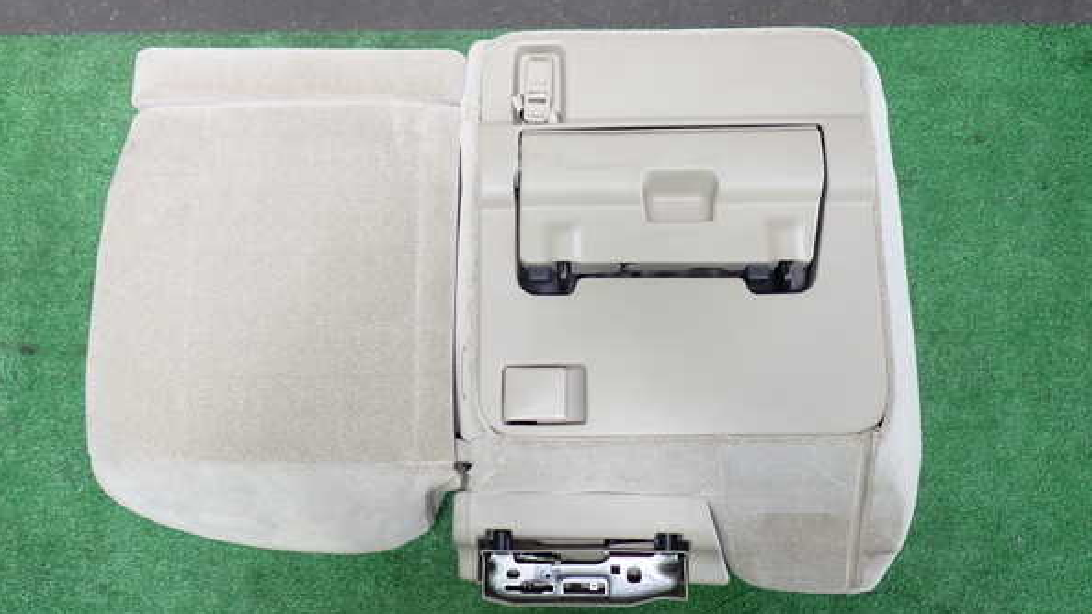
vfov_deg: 35.6
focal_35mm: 33
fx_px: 955
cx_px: 544
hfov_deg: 59.5
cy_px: 272
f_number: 2.3
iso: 160
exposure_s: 1/60
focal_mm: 5.4
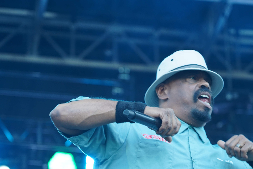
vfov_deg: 9.0
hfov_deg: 13.4
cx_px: 147
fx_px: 1075
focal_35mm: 153
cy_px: 122
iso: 800
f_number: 4
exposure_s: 1/160
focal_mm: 105
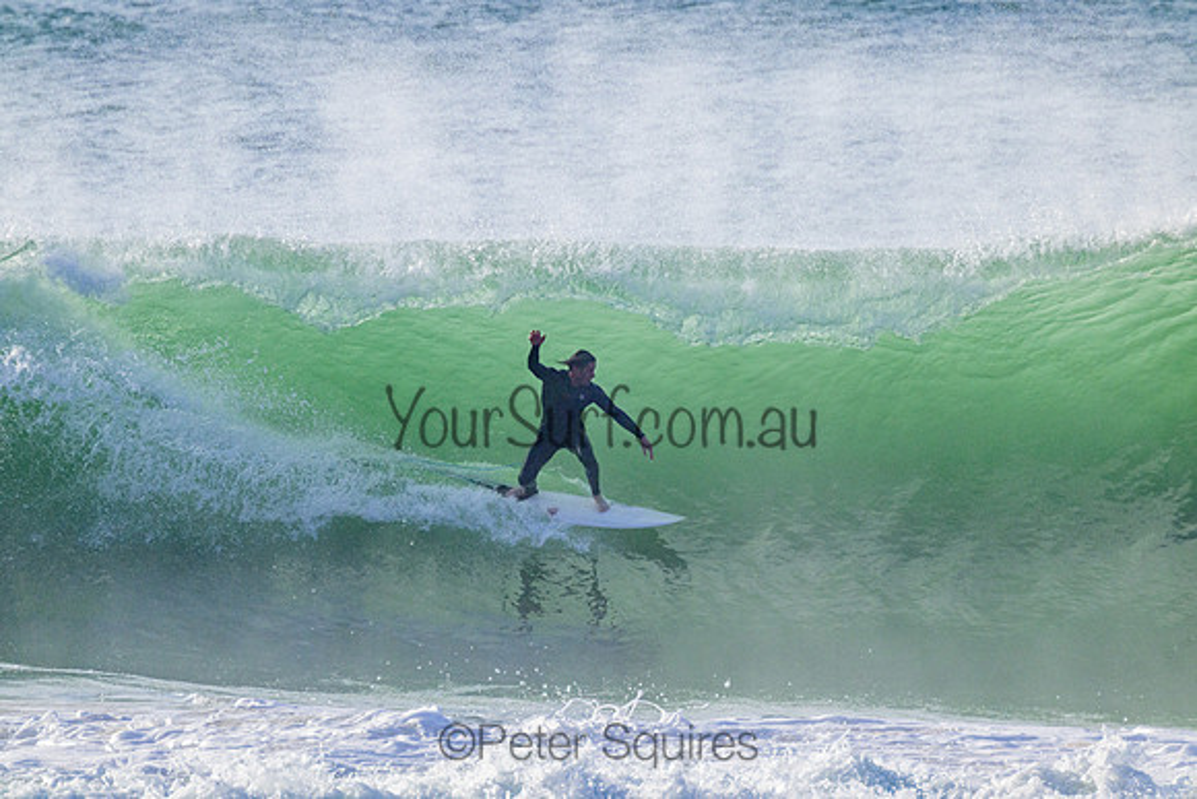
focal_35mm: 800
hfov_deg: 2.6
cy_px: 400
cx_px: 598
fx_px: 26605
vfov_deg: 1.7
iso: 1250
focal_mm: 800
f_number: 11
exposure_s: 1/2000
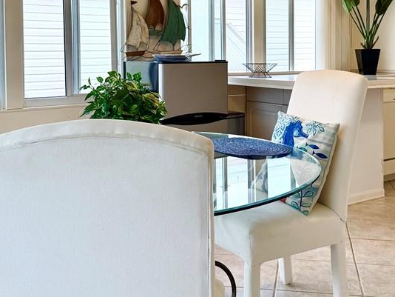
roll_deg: +0.4
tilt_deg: -1.3
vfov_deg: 30.8
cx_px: 203
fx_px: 525
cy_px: 61
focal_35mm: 46
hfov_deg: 41.2
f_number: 1.78
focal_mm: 6.76
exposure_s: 1/159
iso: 64
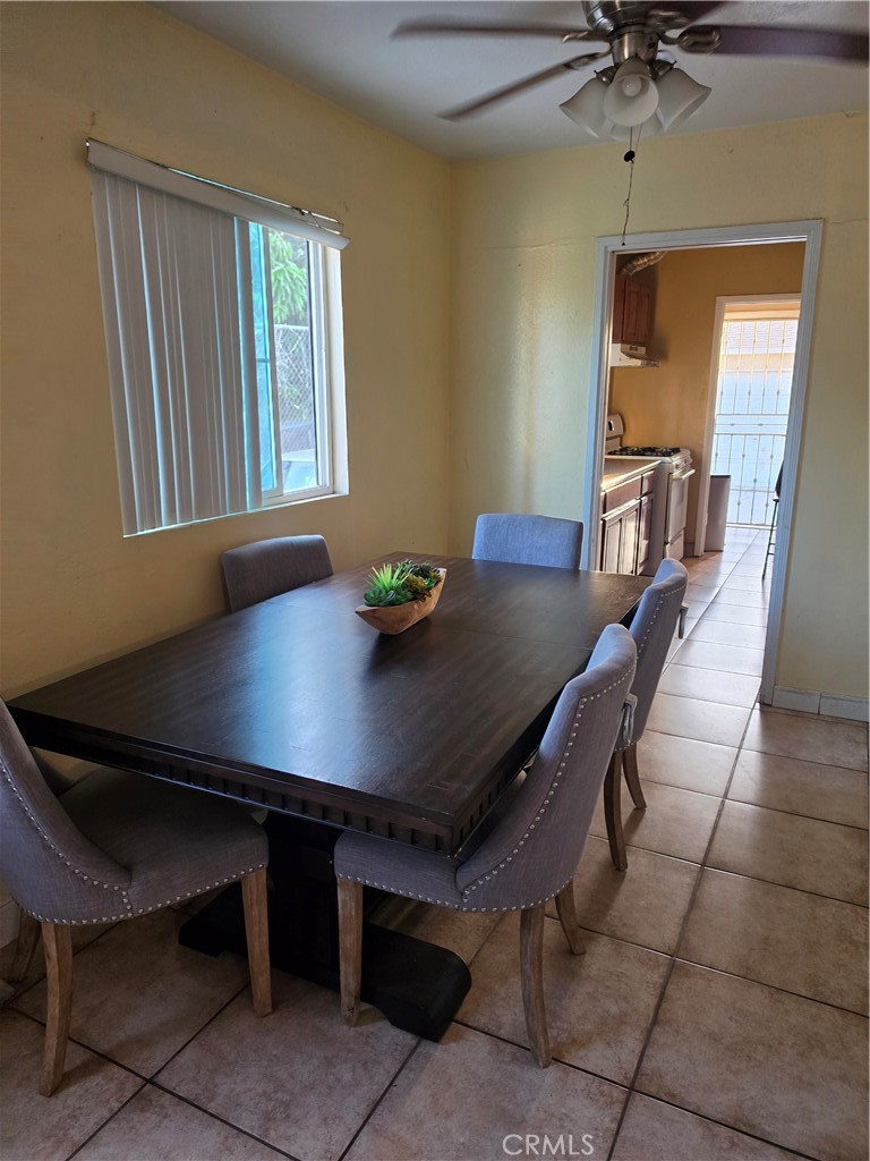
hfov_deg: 58.9
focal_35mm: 23
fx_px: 771
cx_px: 435
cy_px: 580
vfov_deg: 73.9
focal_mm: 6.5
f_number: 1.4
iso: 250
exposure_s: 1/120
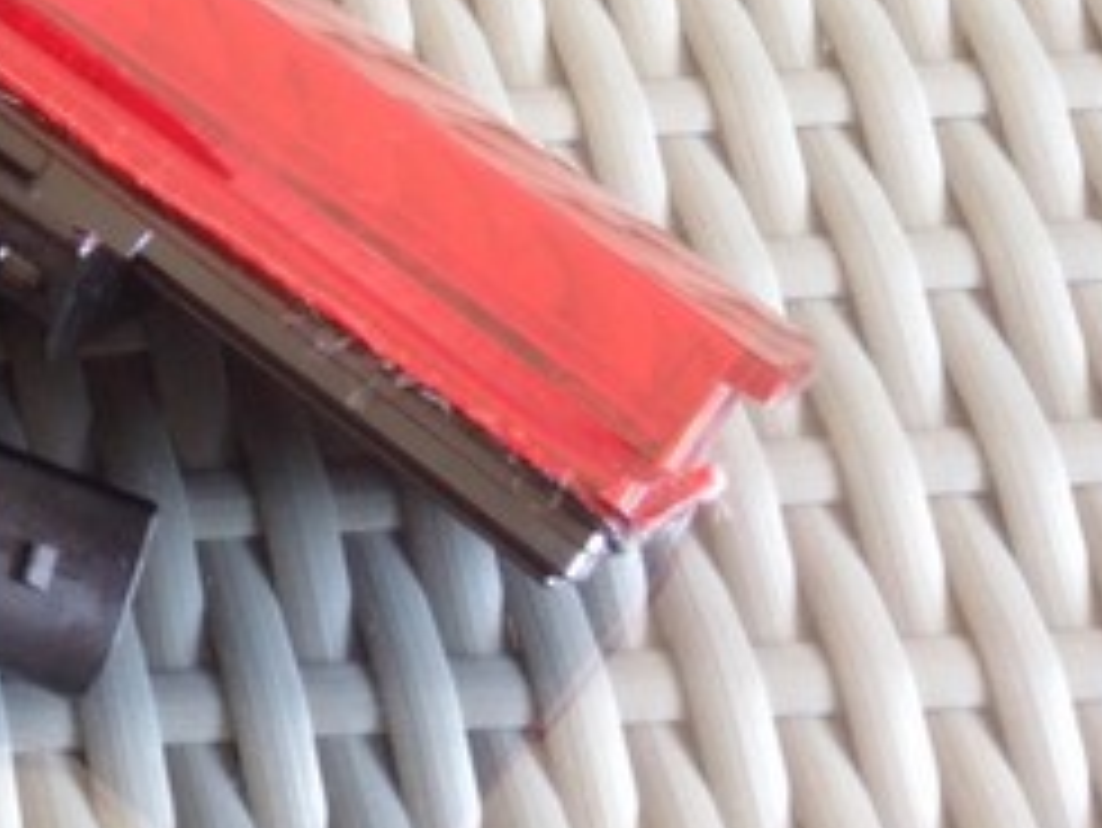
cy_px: 9
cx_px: -679
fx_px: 3504
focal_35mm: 110
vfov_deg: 13.3
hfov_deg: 16.0
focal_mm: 4.12
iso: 64
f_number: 2.4
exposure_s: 1/20
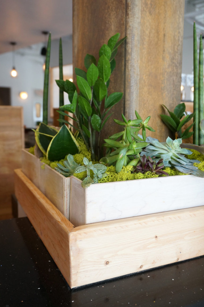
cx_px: 102
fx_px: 281
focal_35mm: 33
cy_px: 154
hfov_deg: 39.9
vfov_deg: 57.3
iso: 800
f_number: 4.5
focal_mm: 22
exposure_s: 1/60
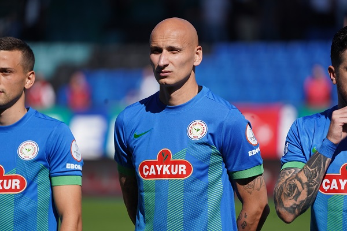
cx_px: 174
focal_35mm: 400
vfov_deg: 3.4
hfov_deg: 5.2
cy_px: 116
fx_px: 3855
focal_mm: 400
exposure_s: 1/2000
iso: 320
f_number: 5.6
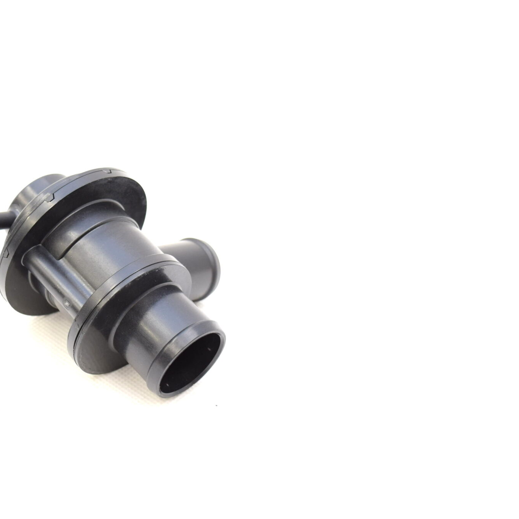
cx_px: 125
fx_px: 1052
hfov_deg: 27.3
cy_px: 263
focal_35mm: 62
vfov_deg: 27.7
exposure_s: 1/125
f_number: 5.6
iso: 400
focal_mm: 32
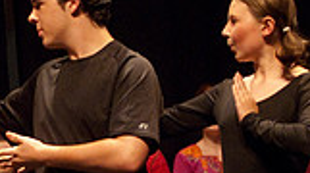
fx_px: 1632
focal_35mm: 199
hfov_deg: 10.8
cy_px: 217
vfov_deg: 6.0
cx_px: 44
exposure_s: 1/125
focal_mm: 35
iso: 1000
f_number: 2.8
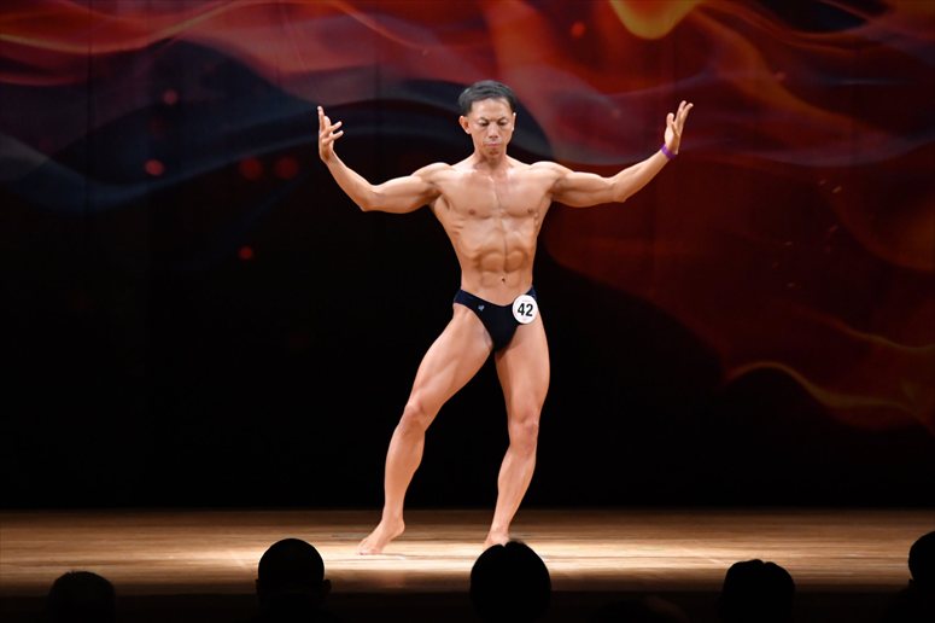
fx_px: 5633
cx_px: 468
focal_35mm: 217
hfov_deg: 9.5
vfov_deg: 6.3
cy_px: 312
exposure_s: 1/400
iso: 4000
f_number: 5.6
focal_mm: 145
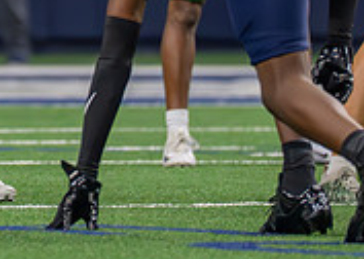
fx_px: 10171
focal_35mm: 985
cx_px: -73
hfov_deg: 2.0
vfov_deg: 1.5
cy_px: -122
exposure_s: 1/1600
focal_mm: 200
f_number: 2.8
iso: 4000
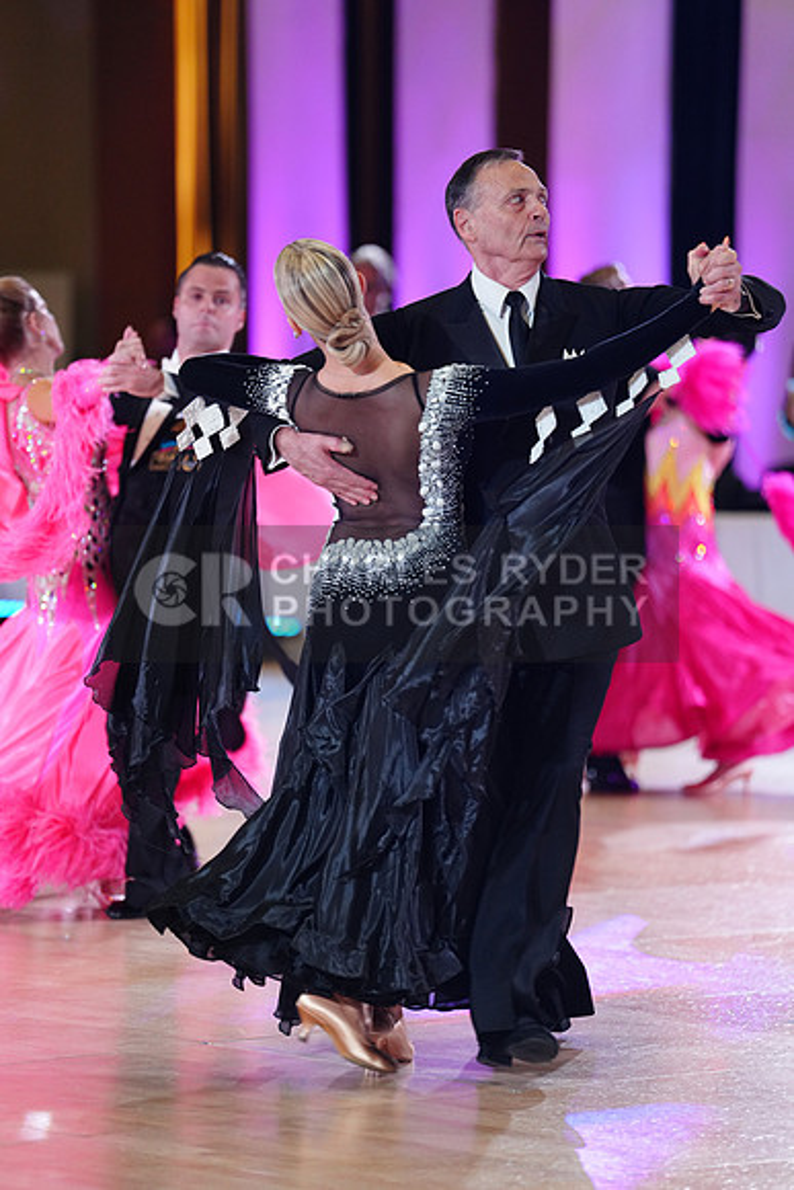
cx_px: 397
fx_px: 5819
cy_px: 595
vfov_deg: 11.7
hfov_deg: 7.8
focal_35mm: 176
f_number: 2.8
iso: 2000
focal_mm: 176
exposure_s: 1/400
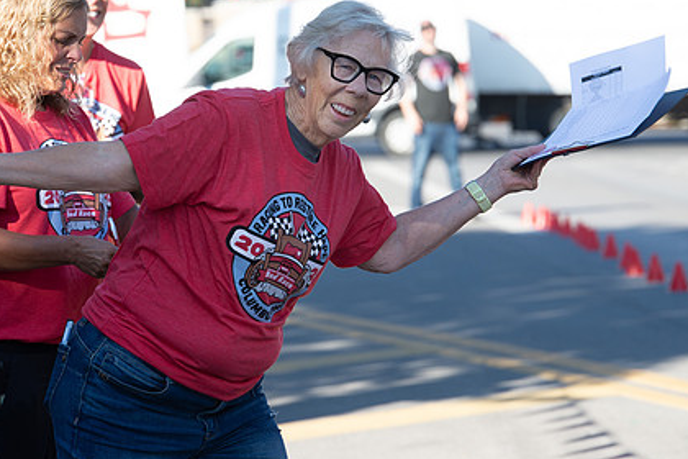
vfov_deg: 6.0
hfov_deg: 9.0
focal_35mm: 228
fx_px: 4357
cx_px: 269
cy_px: 153
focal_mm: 165
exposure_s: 1/250
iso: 200
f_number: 7.1
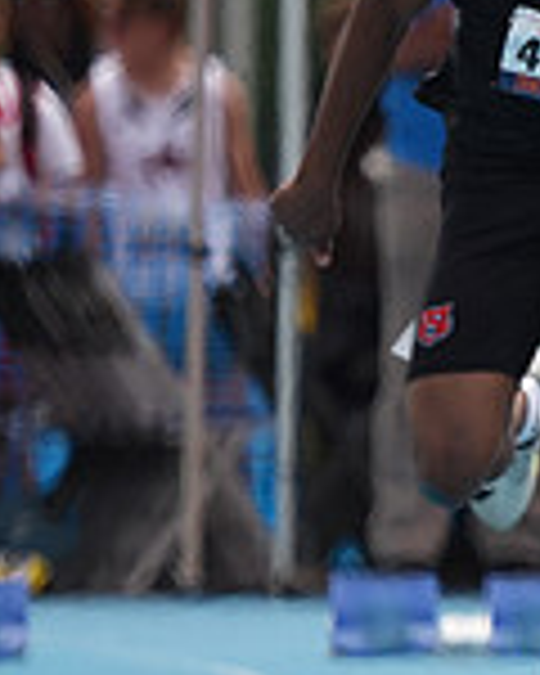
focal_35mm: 2182
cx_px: 1292
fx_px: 43591
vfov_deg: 0.9
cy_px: 232
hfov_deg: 0.7
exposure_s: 1/1600
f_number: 6.3
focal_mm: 600
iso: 500
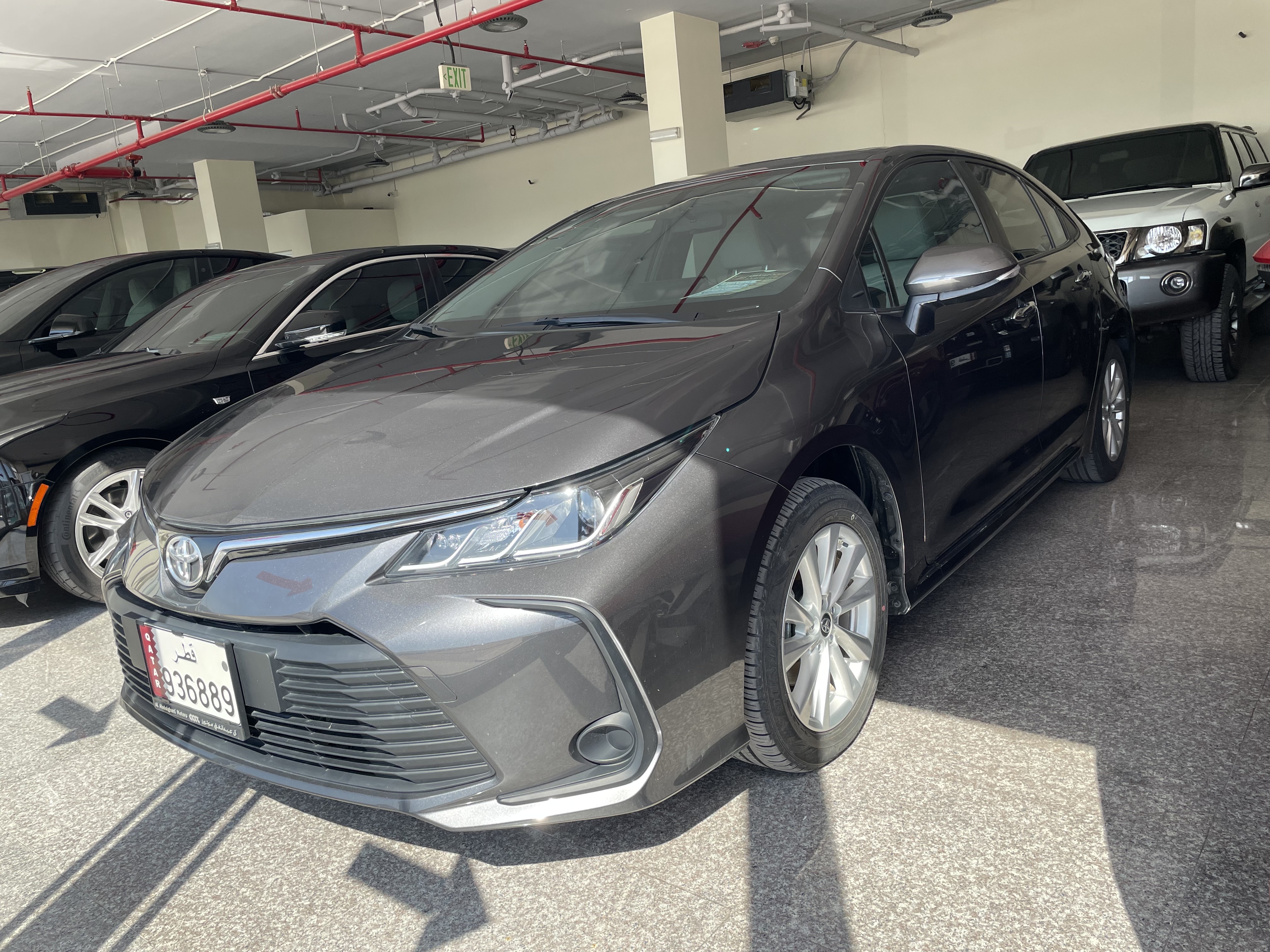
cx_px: 635
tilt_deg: -12.1
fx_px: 954
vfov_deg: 53.1
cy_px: 476
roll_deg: +6.2
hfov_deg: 67.3
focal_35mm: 26
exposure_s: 1/452
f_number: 1.6
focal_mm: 4.2
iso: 32
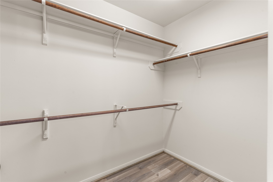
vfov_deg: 73.7
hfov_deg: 96.7
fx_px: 121
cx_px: 136
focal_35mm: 16
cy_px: 91
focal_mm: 16
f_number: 9
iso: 250
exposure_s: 2.5
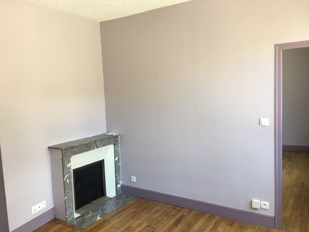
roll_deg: +2.7
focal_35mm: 29
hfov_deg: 61.7
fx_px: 259
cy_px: 116
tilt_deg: -4.9
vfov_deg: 48.2
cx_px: 154
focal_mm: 4.15
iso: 40
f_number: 2.2
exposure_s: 1/33
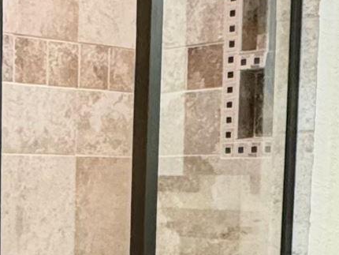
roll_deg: -0.5
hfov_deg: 18.2
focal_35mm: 100
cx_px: -110
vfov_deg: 14.4
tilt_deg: -6.8
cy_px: 295
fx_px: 980
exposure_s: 1/60
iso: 400
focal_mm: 2.22
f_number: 2.2
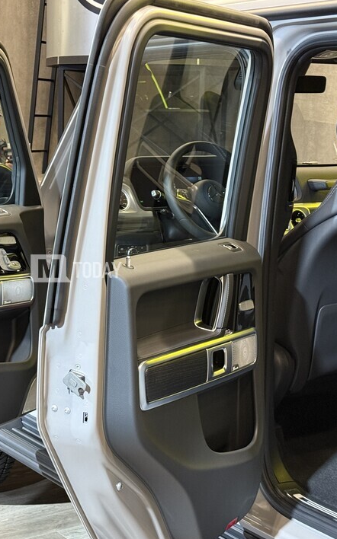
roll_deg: -1.1
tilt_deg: -8.5
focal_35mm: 69
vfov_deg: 29.8
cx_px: 76
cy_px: 268
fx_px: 1015
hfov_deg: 18.7
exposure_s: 1/40
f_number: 1.78
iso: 250
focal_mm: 6.76
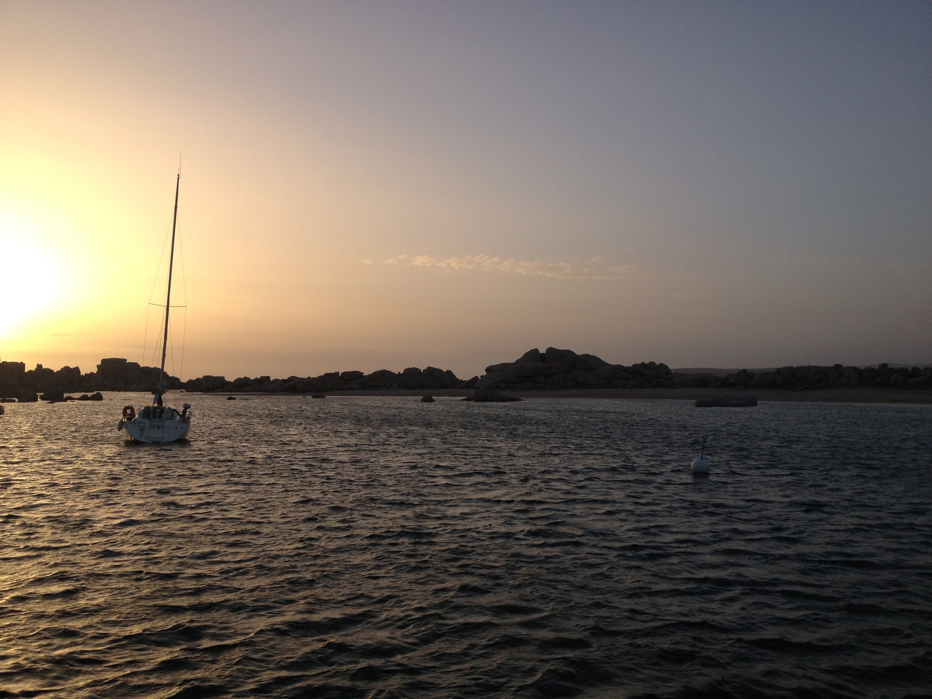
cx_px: 466
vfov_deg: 40.7
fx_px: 942
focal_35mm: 35
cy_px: 350
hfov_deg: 52.6
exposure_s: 1/951
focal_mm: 4.28
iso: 64
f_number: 2.4
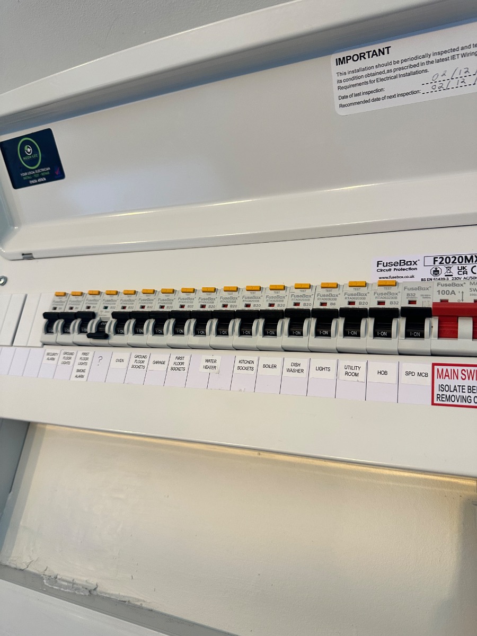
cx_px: 238
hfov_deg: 56.8
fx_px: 441
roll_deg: -9.0
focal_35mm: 24
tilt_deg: +19.5
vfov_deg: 71.6
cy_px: 318
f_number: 1.78
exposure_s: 1/50
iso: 160
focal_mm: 6.86
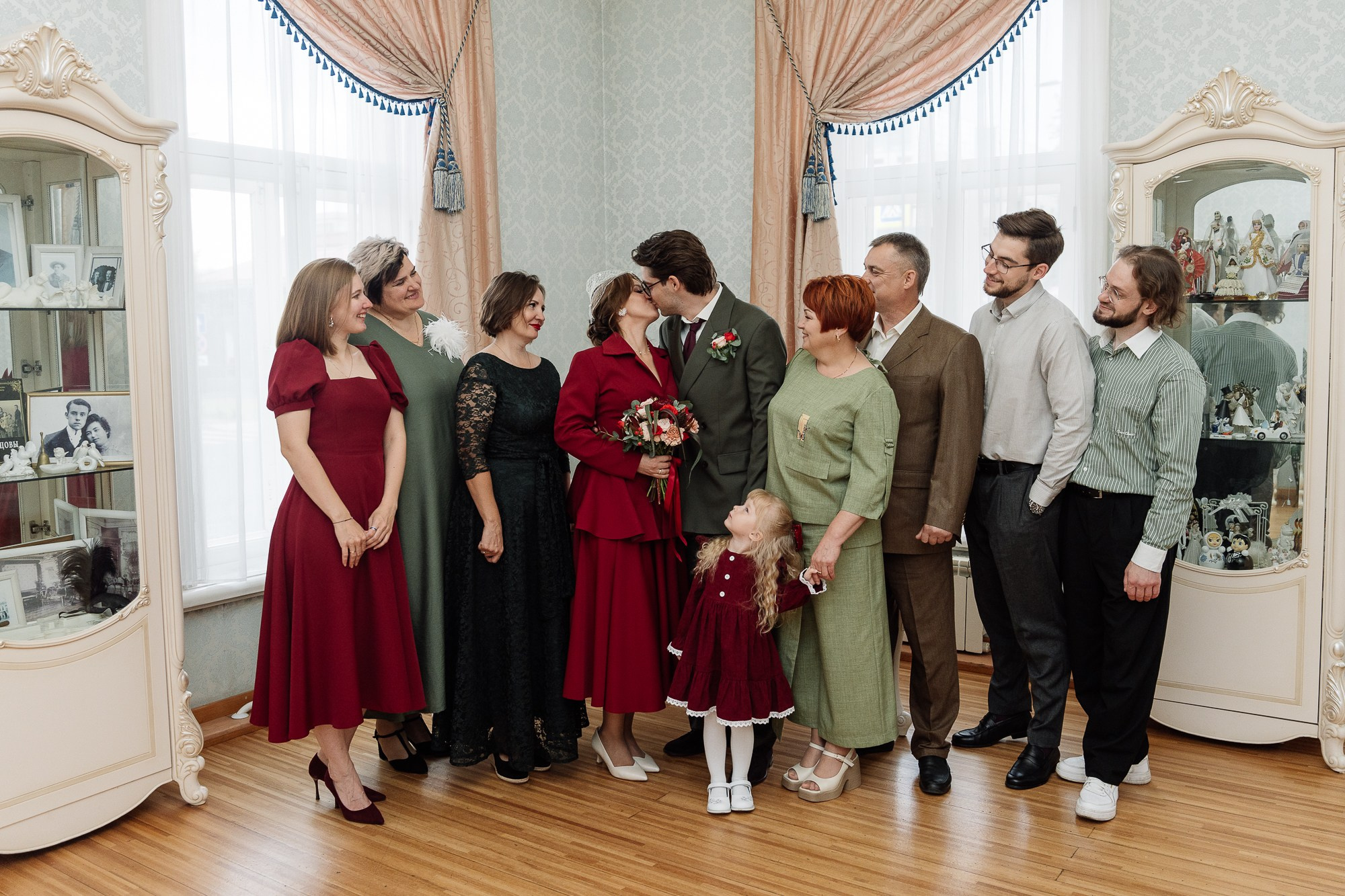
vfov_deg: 40.7
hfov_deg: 58.2
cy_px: 416
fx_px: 1207
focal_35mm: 32
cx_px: 672
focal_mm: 29.4
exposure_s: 1/160
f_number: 3.5
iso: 640
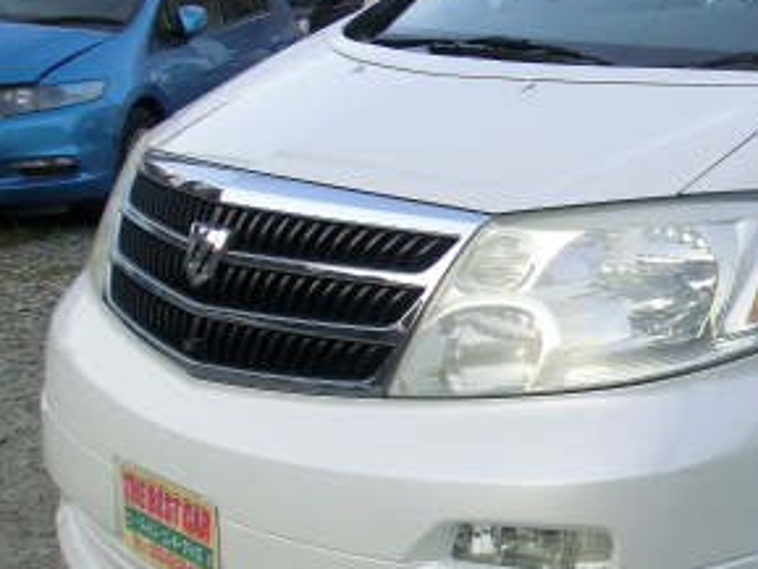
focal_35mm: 82
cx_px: 837
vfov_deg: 18.0
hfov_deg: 22.5
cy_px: 296
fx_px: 1796
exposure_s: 1/125
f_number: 3.9
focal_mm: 6.61
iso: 100
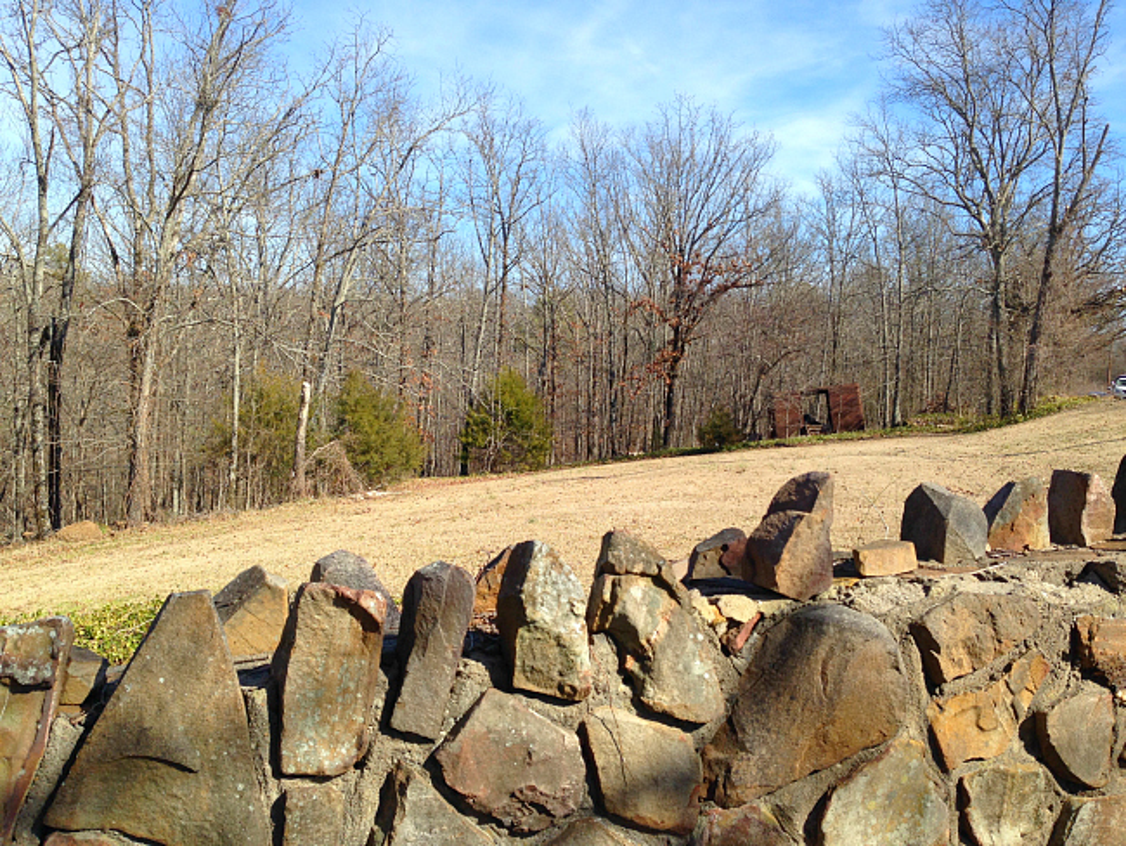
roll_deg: -3.6
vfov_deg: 43.0
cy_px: 423
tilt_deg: -0.7
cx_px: 563
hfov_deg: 55.3
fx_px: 1074
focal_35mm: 33
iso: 50
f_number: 2.4
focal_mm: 4.12
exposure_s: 1/951
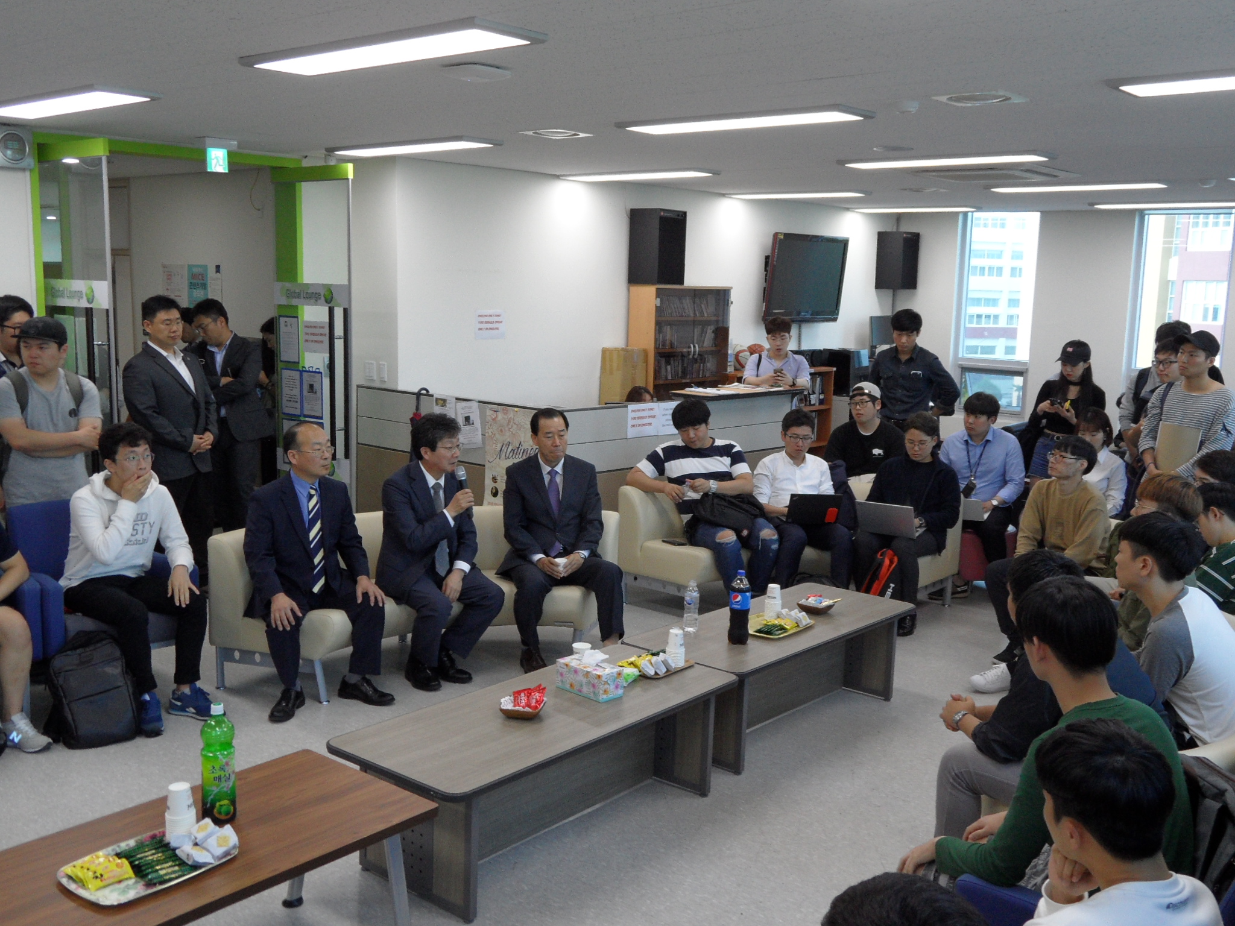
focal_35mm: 32
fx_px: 1142
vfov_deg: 44.2
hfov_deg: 56.8
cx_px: 618
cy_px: 463
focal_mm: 5.3
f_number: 3.4
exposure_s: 1/30
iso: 120
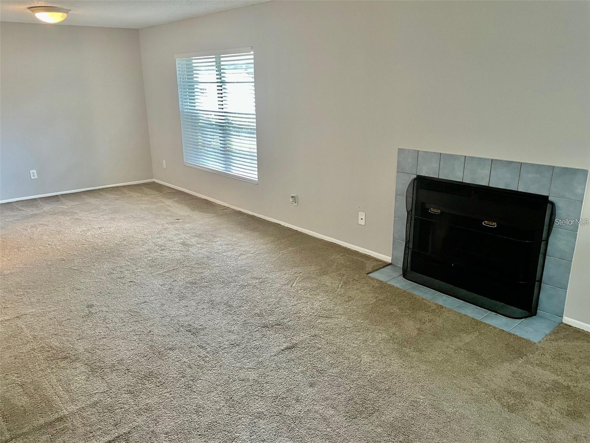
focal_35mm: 26
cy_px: 222
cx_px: 295
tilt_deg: -16.0
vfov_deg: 53.1
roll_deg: +0.6
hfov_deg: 67.3
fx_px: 443
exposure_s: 1/60
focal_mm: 4.2
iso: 200
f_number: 1.6
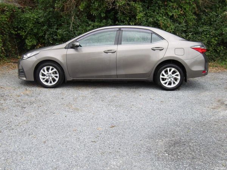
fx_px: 275
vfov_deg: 34.3
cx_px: 114
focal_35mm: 42
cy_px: 85
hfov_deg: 44.8
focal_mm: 7.6
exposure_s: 1/258
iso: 100
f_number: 3.7
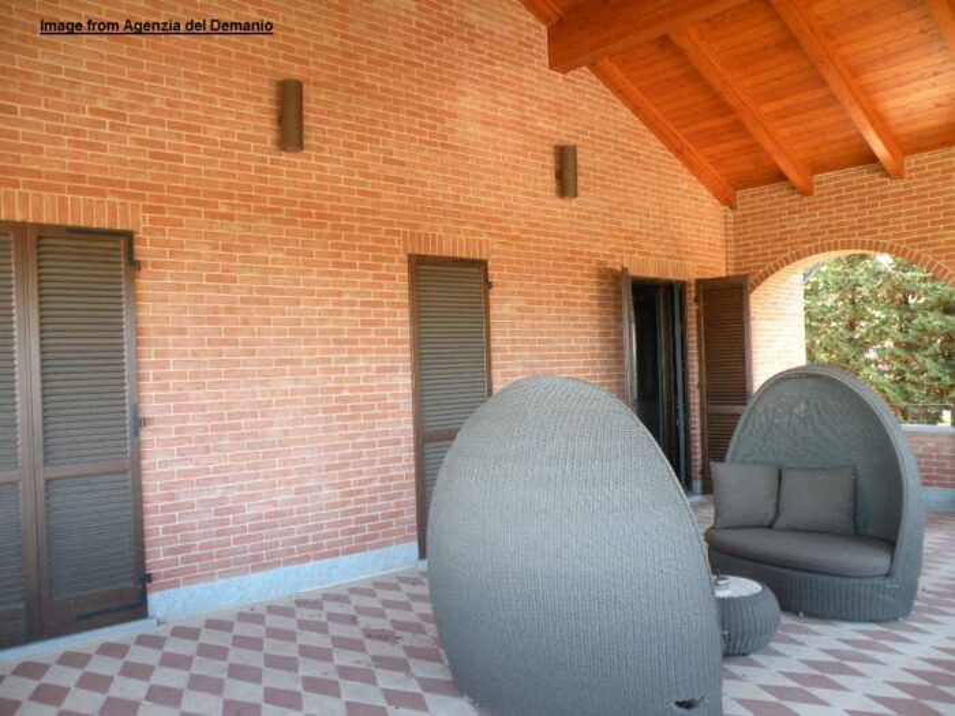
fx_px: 745
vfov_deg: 51.4
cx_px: 478
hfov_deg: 65.3
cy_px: 358
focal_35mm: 27
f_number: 2.8
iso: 228
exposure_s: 1/60
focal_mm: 4.7
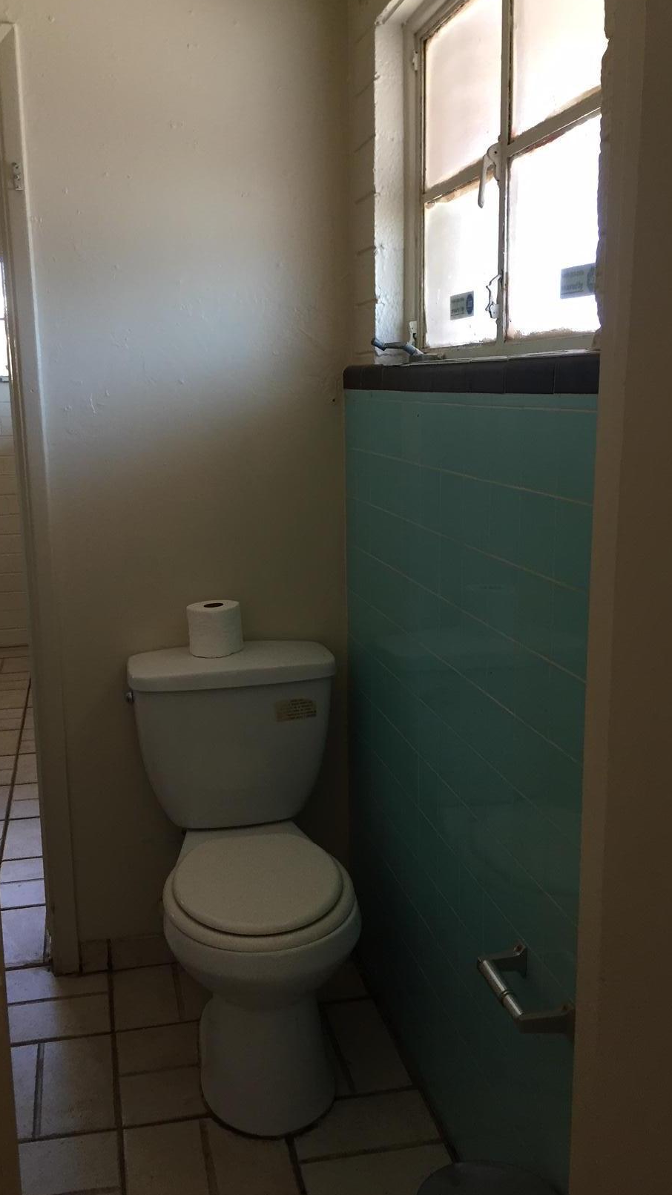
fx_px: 1014
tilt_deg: -11.2
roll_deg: +1.5
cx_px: 267
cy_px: 595
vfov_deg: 61.0
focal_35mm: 32
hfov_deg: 36.5
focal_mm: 4.15
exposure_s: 1/30
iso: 50
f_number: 2.2
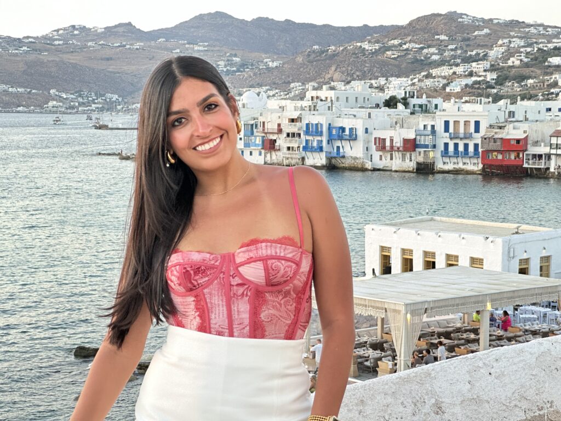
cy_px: 210
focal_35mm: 77
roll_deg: -1.1
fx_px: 1248
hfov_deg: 25.3
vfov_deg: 19.1
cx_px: 280
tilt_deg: -4.4
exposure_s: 1/60
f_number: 2.8
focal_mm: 9
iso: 250
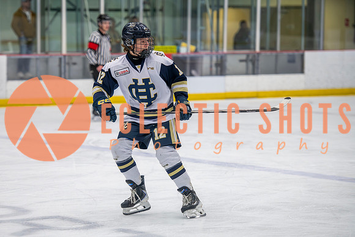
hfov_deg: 13.0
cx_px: 147
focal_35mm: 158
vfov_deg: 8.7
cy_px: 139
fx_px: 1560
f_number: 3.2
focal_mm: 135
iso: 2000
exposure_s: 1/640
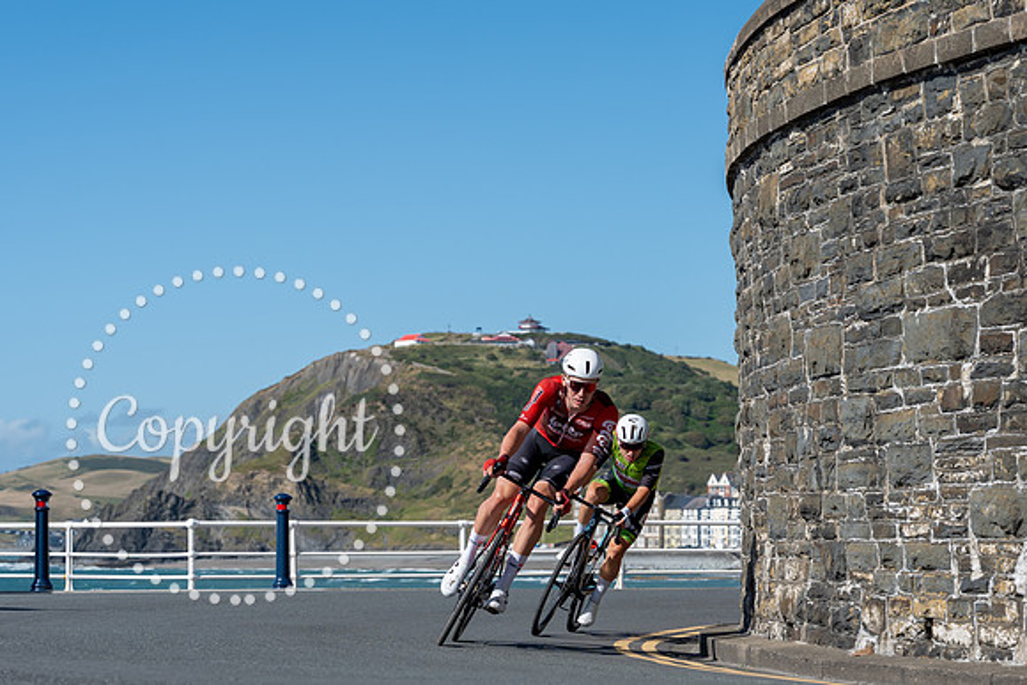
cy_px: 511
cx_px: 579
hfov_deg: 20.1
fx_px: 2894
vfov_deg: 13.5
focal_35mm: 101
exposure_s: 1/1250
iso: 100
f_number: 4
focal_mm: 68
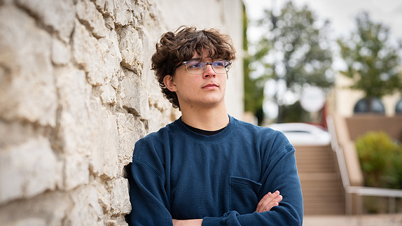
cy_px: 119
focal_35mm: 90
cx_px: 202
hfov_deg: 23.7
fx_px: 959
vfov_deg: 13.4
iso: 50
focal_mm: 85
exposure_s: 1/125
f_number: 3.5
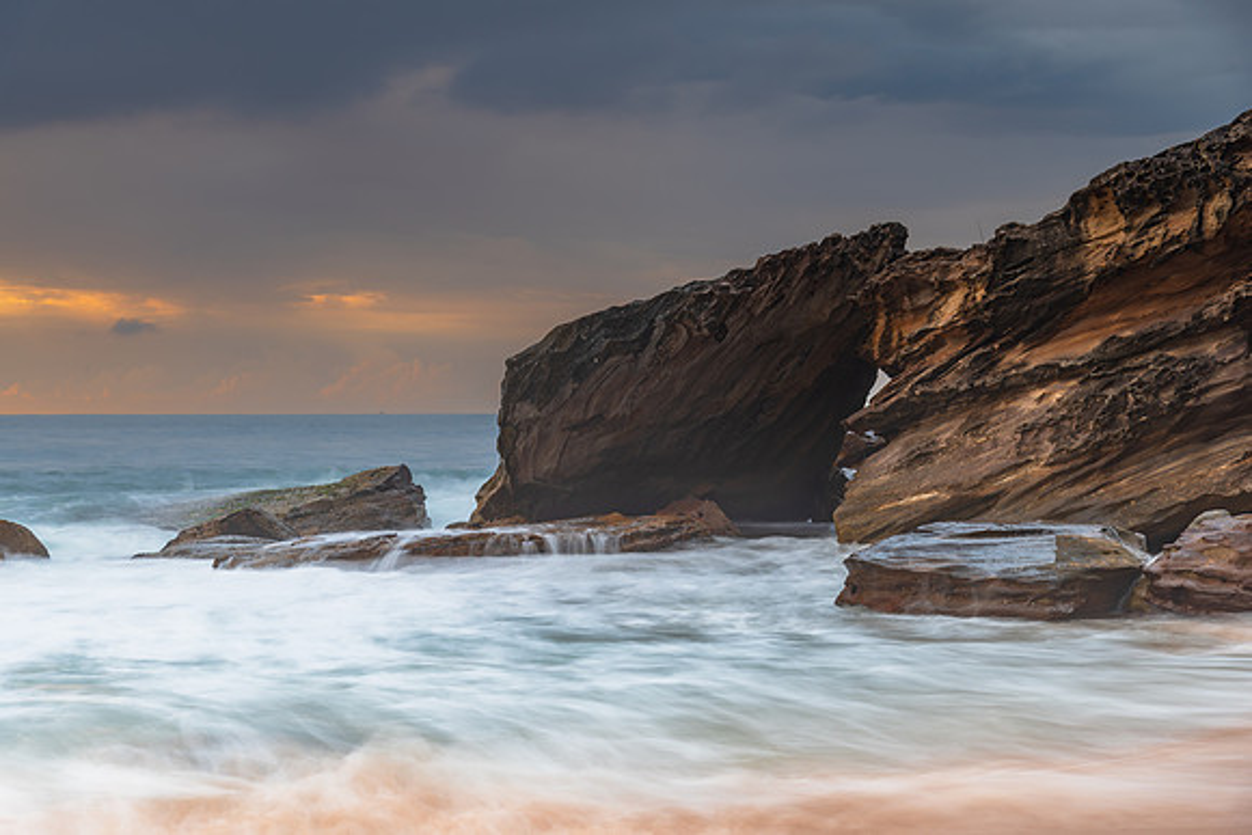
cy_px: 418
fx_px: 2469
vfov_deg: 19.2
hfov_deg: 28.5
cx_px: 626
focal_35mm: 71
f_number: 9
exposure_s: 1.3
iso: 31
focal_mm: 70
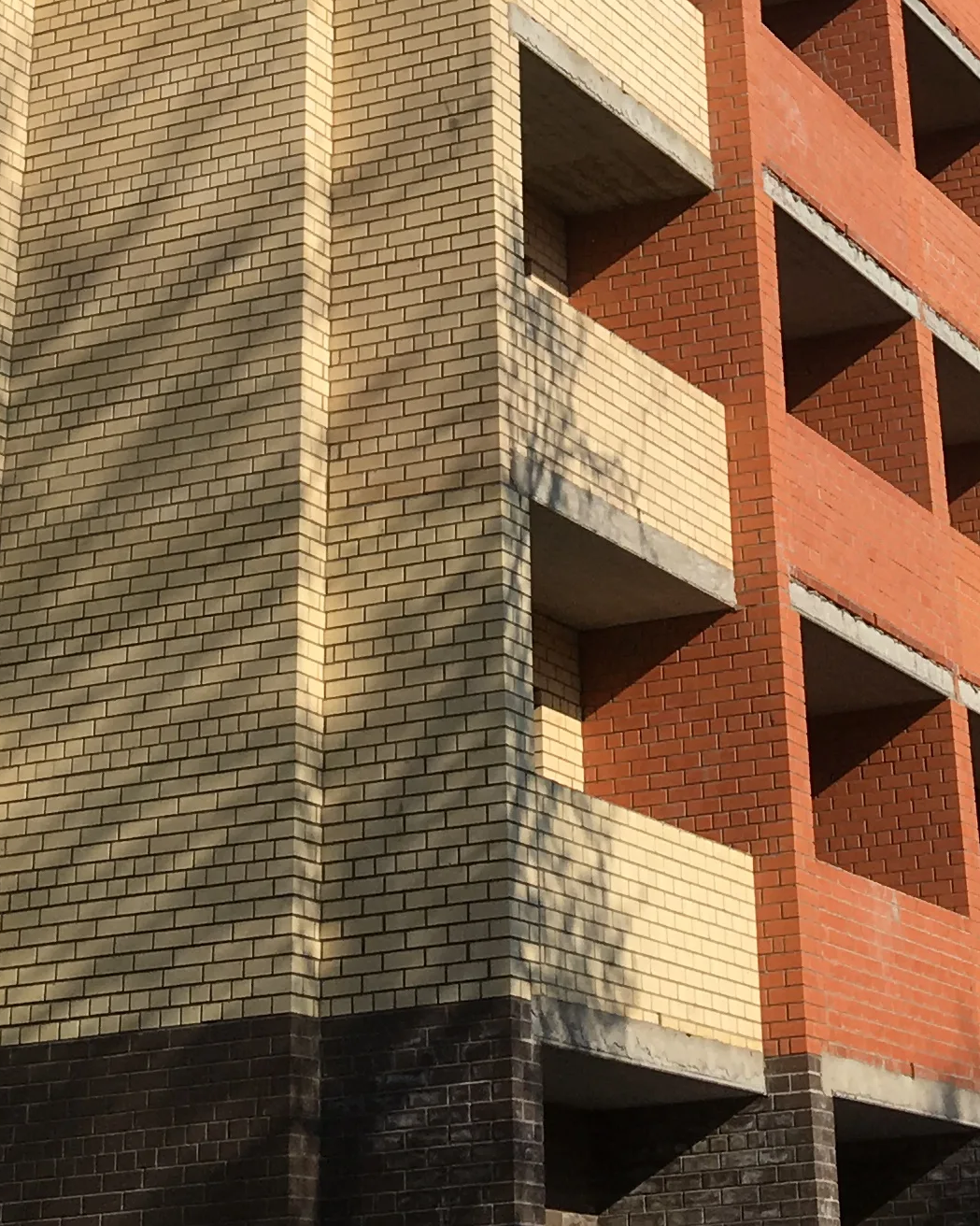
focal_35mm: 87
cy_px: -381
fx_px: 3155
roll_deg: +2.8
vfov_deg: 20.1
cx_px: 666
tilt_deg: +29.8
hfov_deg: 17.6
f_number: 2.2
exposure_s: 1/2198
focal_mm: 4.15
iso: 25
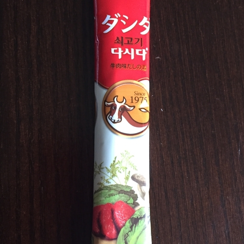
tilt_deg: -83.3
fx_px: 367
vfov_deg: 36.8
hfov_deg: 36.8
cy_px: 111
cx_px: 132
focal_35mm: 46
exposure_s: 1/30
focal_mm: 4.15
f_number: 2.2
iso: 125
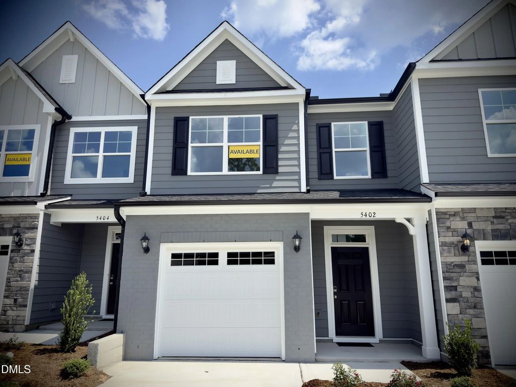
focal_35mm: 24
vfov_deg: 56.8
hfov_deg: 71.6
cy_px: 194
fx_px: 358
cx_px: 258
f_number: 1.78
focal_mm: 6.76
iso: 100
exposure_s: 1/5128
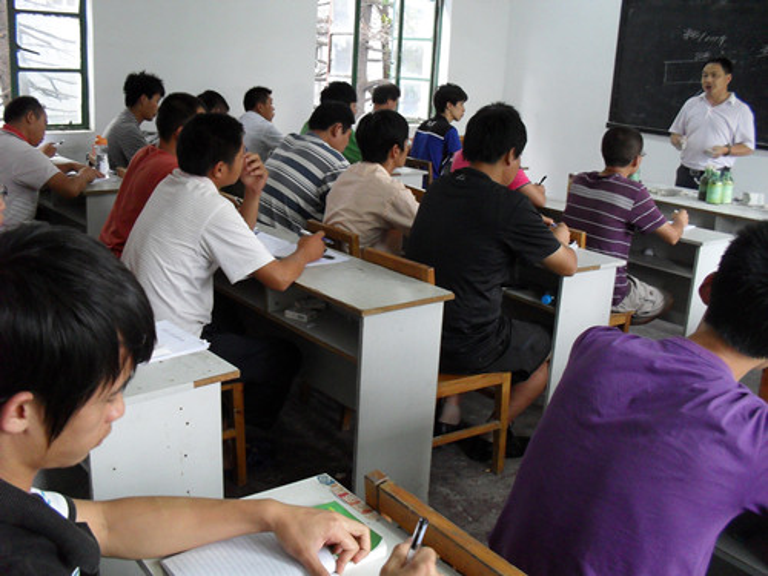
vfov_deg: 40.7
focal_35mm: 35
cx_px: 384
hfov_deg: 52.6
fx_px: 777
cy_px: 288
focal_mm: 6.3
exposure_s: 1/15
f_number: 3.2
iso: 240
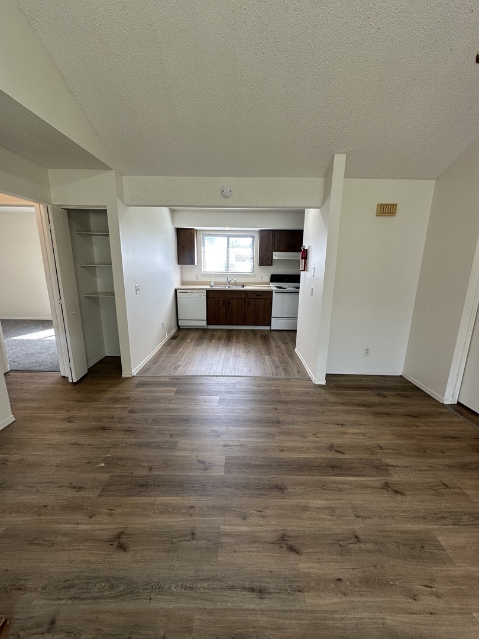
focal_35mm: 14
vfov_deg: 102.1
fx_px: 258
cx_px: 240
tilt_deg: -12.0
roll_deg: -1.3
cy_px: 320
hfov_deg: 85.7
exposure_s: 1/120
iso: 100
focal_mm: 2.22
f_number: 2.2
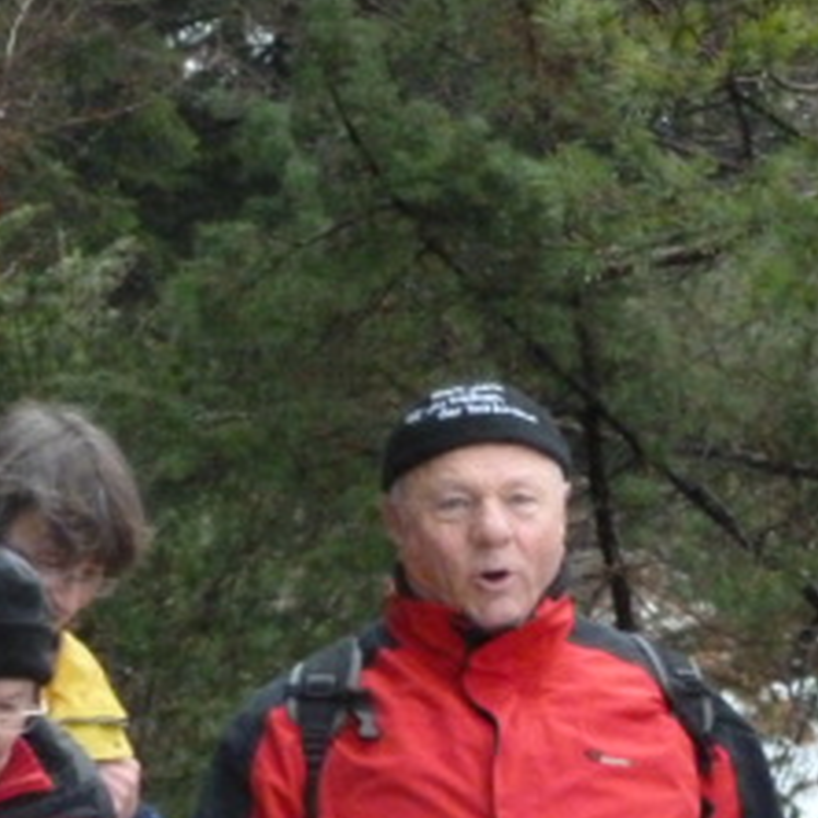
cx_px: 273
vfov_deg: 5.7
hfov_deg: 5.7
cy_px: 844
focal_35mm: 309
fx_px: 8261
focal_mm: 21.7
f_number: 5.1
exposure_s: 1/250
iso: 1000
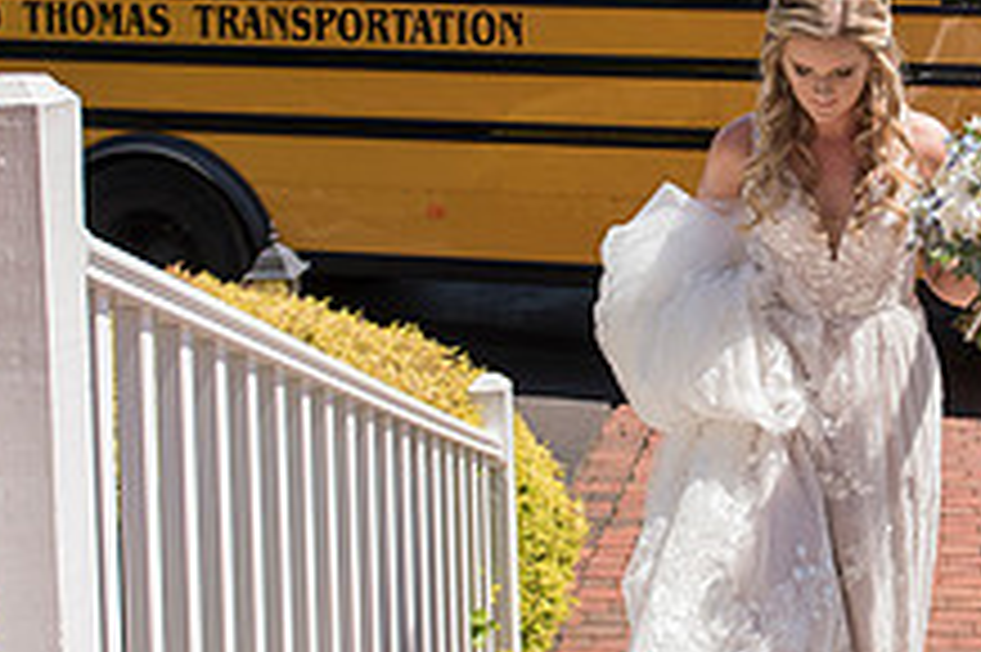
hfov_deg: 30.6
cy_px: 160
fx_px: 1743
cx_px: 806
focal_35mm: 64
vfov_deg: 21.0
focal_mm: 24
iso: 320
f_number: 3.5
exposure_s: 1/2500
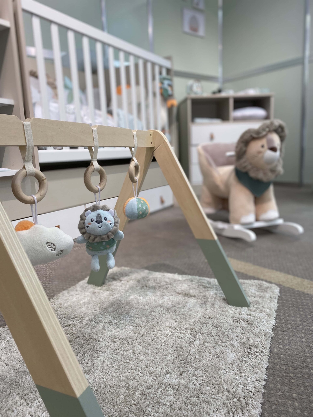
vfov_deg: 67.3
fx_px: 313
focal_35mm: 26
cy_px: 208
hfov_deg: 53.1
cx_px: 156
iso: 80
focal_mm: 4.2
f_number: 1.8
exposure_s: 1/100
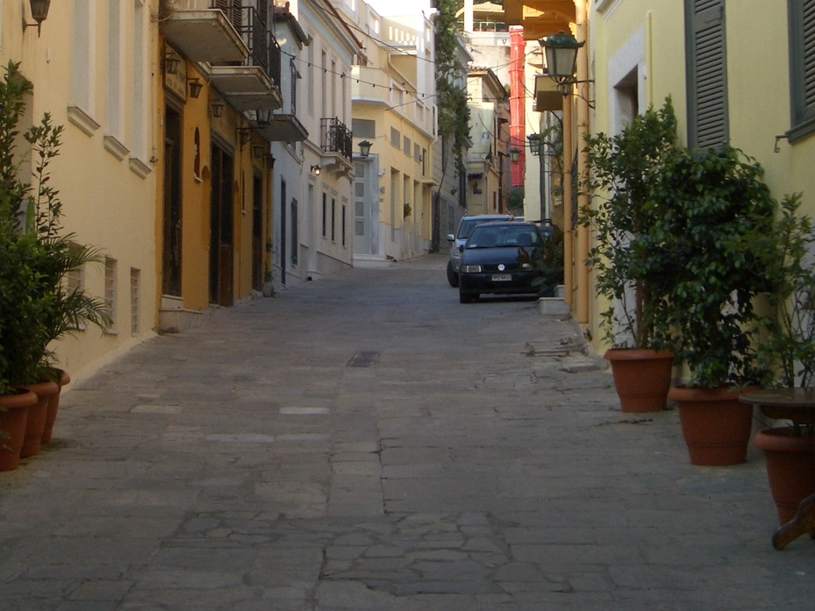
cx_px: 365
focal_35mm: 81
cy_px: 121
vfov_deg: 18.1
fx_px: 1907
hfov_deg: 24.1
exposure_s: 1/160
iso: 50
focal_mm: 8.2
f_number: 5
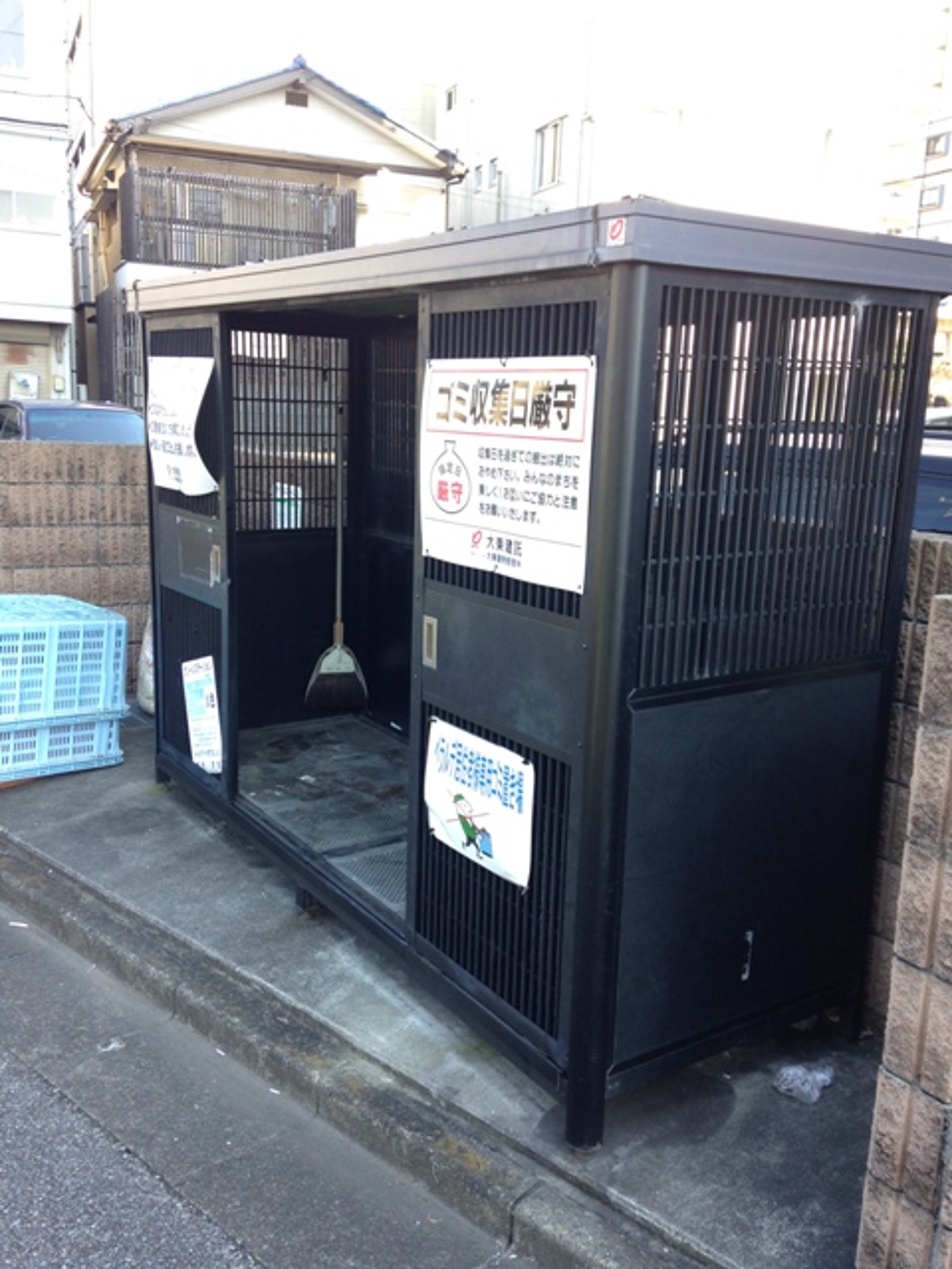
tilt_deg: -12.8
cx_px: 476
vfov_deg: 55.4
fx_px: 1210
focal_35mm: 33
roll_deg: -1.4
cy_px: 634
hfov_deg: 42.9
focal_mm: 4.12
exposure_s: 1/120
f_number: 2.4
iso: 50
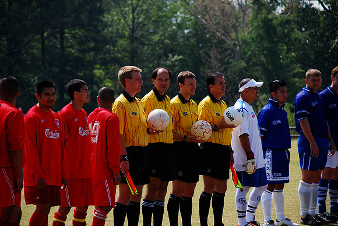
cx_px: 169
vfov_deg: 6.1
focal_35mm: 225
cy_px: 113
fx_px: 2115
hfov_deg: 9.1
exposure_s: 1/320
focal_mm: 150
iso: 100
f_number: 5.6
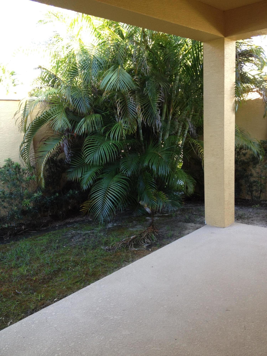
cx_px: 134
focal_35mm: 35
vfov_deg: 52.6
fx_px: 360
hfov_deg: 40.7
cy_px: 178
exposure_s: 1/60
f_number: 2.4
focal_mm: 4.28
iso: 80
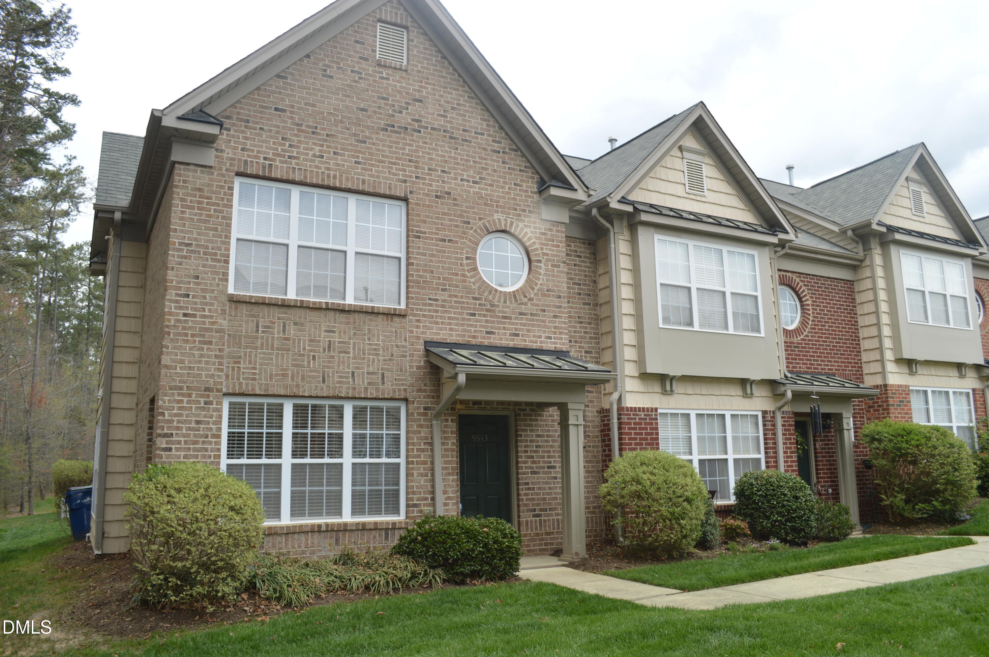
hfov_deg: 67.4
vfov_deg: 47.8
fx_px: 741
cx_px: 494
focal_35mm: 27
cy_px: 328
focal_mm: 18
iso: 100
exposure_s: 1/200
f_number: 6.3
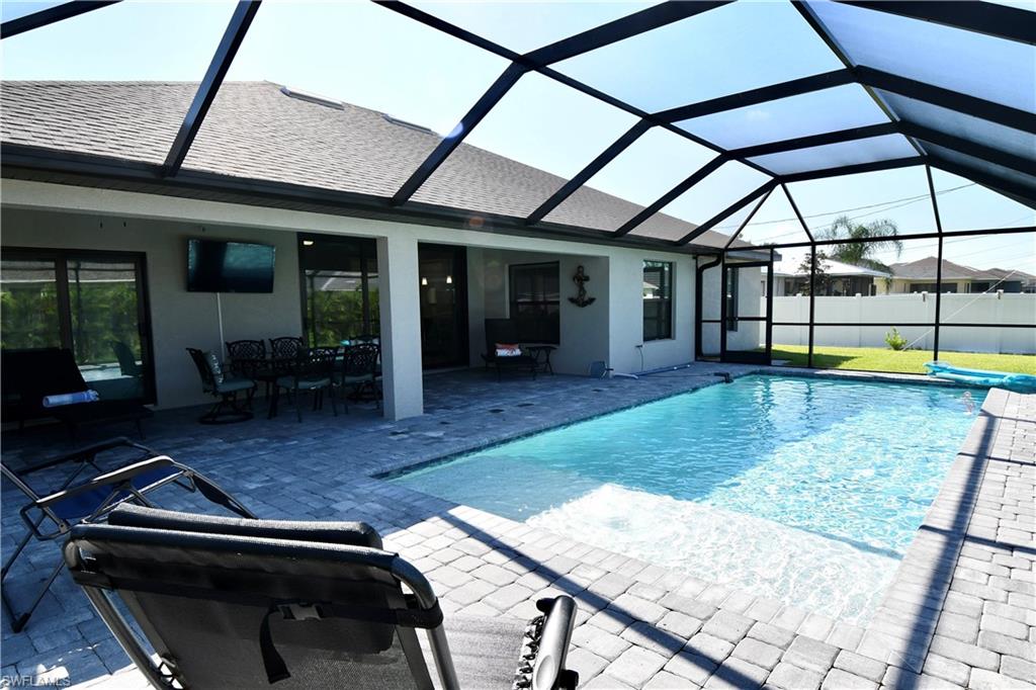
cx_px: 518
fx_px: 575
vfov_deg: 61.9
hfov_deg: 84.0
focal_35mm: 20
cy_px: 345
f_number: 6.3
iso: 200
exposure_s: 1/250
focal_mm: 10
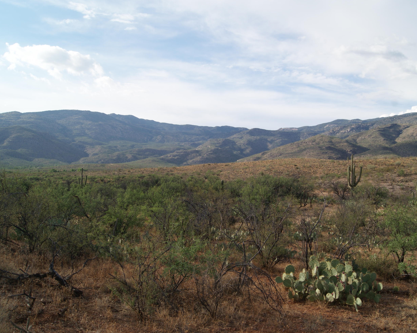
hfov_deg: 57.0
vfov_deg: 47.1
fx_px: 383
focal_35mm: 31
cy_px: 168
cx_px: 238
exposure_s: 1/160
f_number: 10
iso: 100
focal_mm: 18
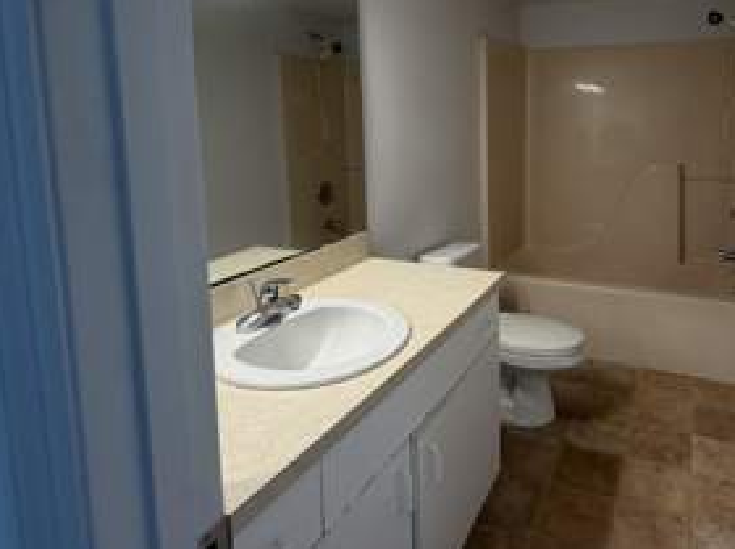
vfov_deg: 55.1
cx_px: 488
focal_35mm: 24
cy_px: 169
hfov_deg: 69.7
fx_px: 509
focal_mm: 2.22
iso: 125
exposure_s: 1/120
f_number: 2.2
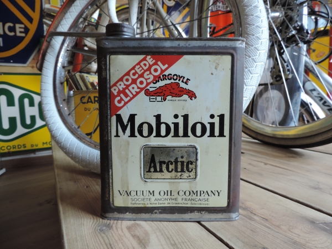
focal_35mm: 24
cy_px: 124
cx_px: 166
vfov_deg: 56.8
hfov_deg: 71.6
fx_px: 230
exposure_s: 1/30
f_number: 3
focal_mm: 4.3
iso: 320
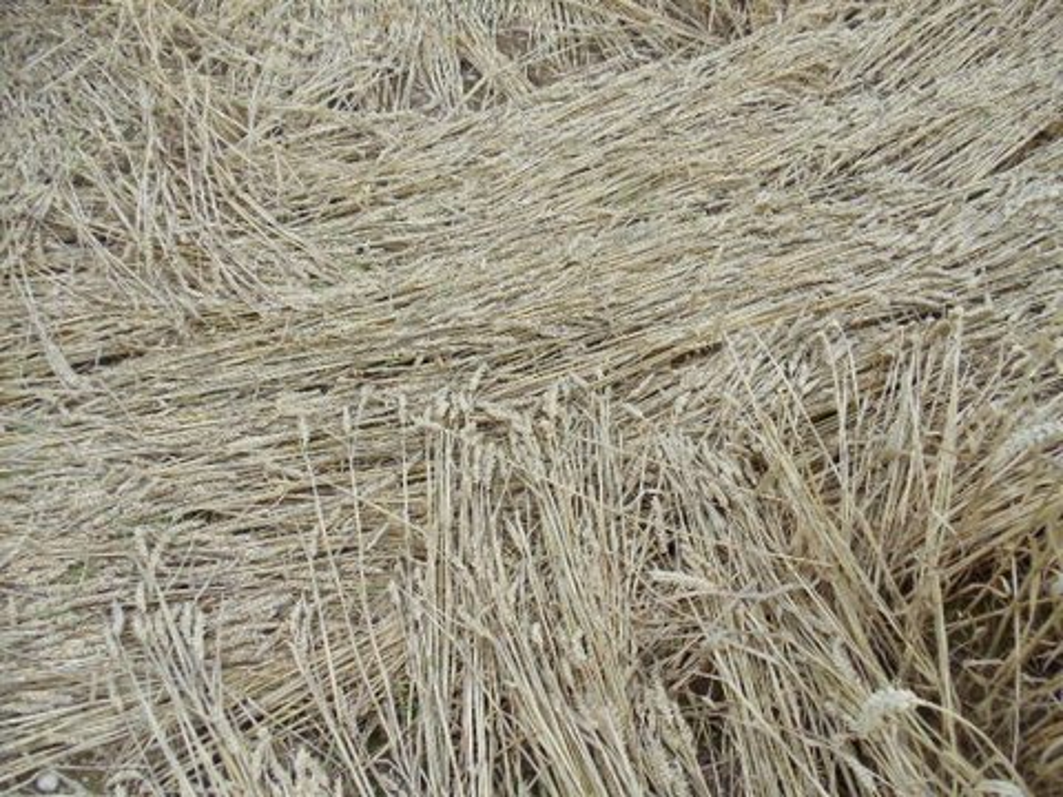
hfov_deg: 42.9
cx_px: 532
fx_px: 1351
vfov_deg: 32.9
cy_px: 398
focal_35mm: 44
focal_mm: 6
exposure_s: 1/400
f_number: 3.5
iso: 80
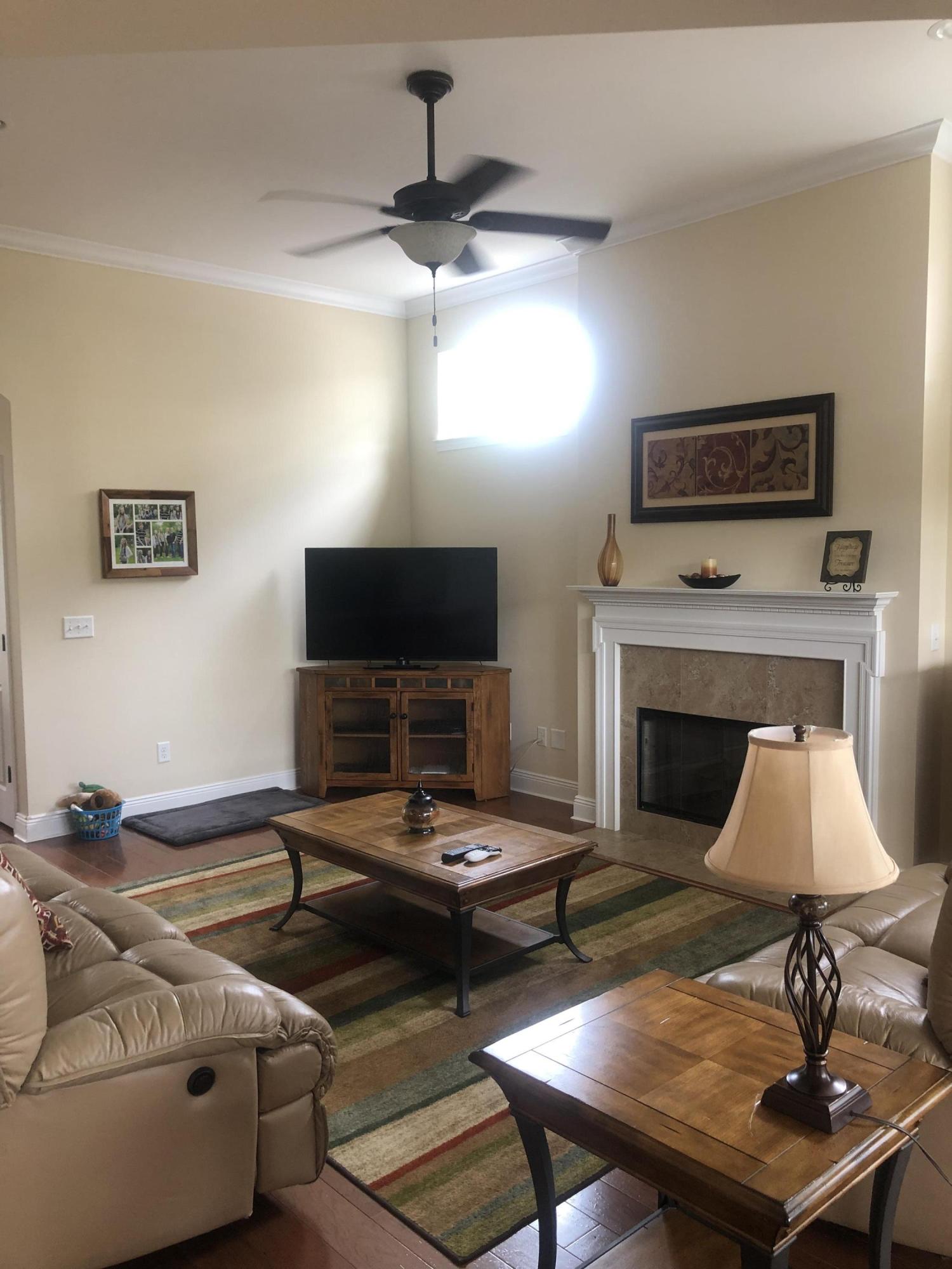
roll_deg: +0.4
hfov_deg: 49.7
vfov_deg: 63.4
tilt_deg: -4.6
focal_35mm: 28
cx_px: 476
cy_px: 634
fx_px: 1027
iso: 40
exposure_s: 1/24
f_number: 1.8
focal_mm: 3.99
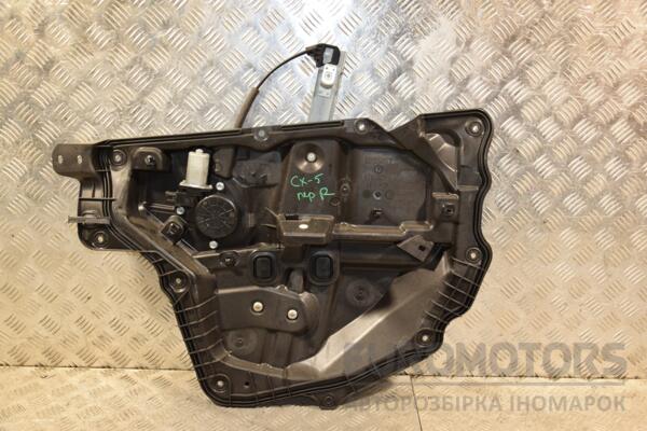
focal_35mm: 38
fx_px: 674
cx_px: 324
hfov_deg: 51.3
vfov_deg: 35.5
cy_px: 216
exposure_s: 1/100
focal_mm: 25
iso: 800
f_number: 5
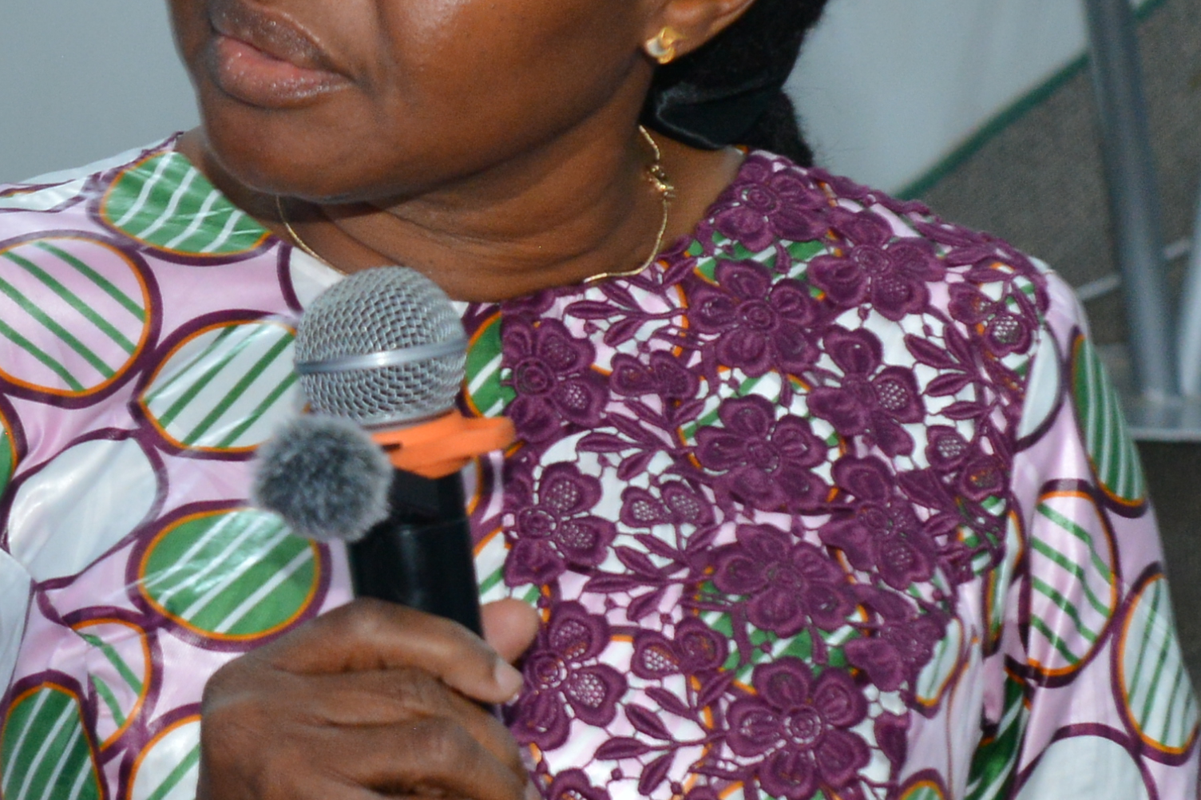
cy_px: 634
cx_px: 476
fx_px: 8571
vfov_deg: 5.3
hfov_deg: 8.0
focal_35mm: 257
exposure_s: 1/60
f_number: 5.6
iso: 1250
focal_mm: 70
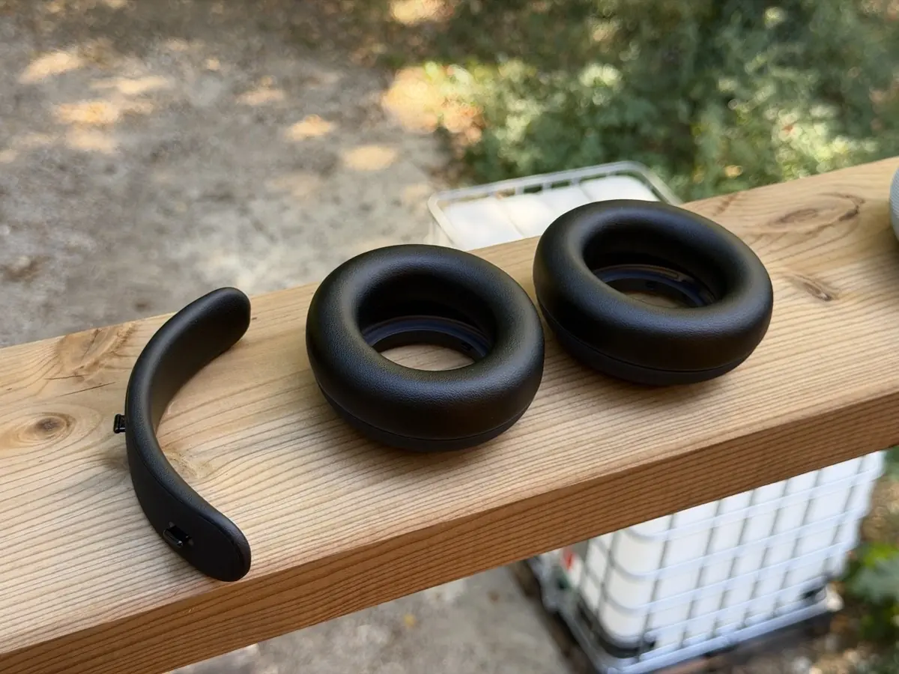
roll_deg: -5.4
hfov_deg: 39.7
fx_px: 1247
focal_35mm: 48
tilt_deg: -42.1
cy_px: 337
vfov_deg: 30.3
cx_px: 450
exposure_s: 1/164
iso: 80
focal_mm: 6.76
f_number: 1.78
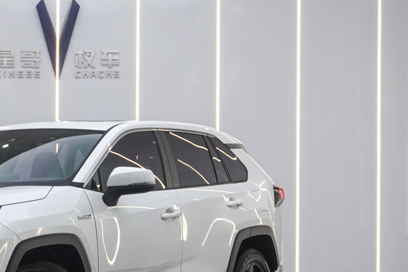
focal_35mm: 97
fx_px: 1101
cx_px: 41
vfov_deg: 14.0
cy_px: 199
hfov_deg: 20.6
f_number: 6.3
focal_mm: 29
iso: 800
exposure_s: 1/80
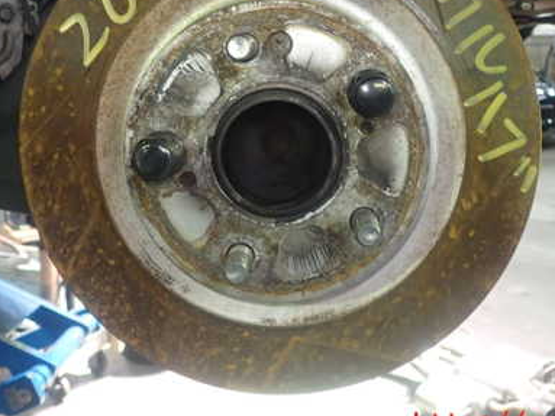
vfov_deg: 30.5
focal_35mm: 47
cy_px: 119
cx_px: 306
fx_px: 753
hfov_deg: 40.4
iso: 250
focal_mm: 5.4
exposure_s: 1/30
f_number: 2.3
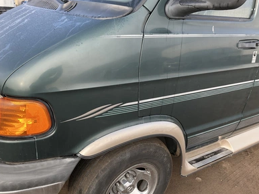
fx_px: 217
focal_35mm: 29
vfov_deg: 48.3
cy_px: 98
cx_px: 127
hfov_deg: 61.6
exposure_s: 1/197
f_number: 1.8
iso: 25
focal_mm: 3
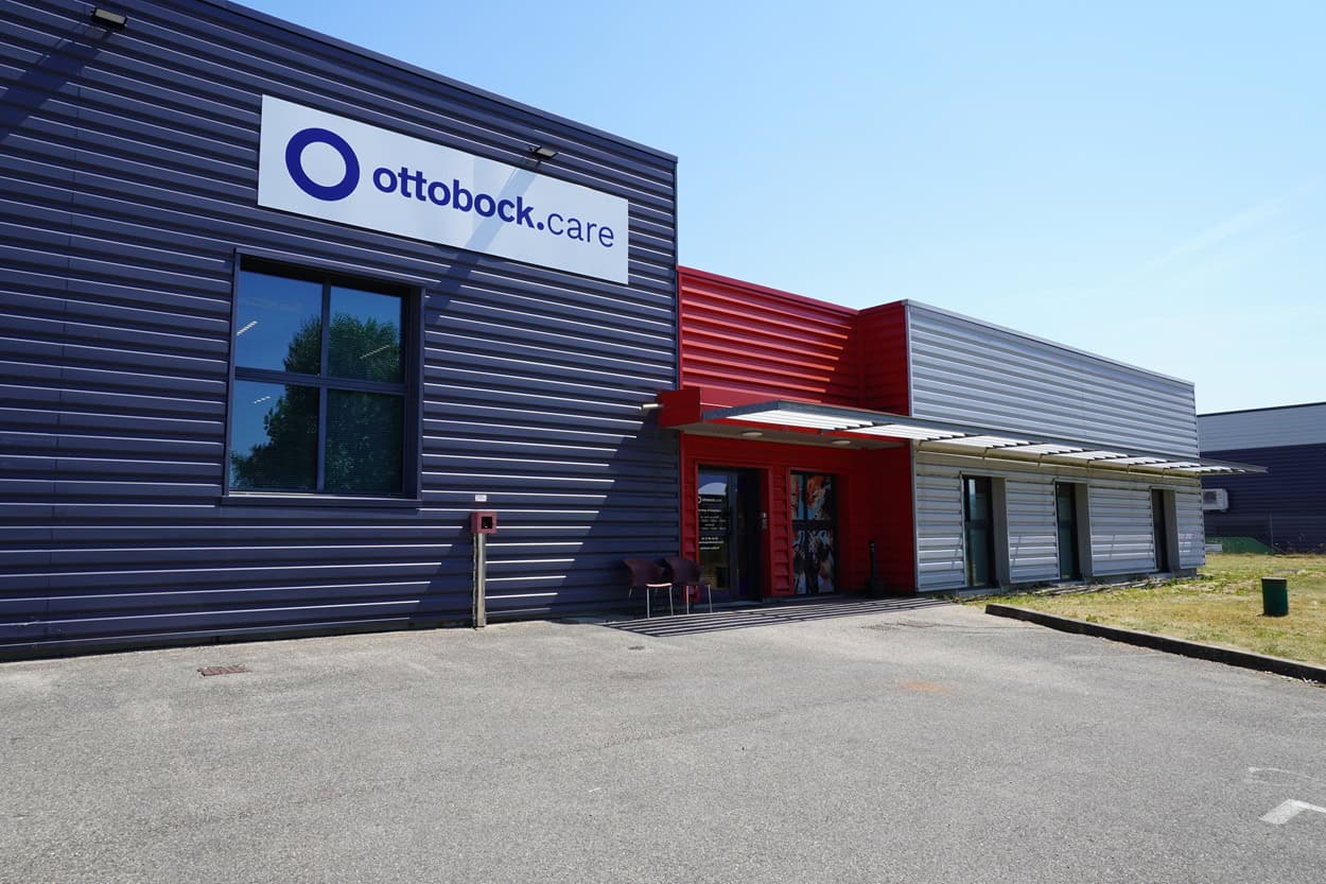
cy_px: 442
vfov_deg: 53.1
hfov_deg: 73.8
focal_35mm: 24
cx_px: 663
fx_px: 884
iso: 100
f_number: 9
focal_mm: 16
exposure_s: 1/125
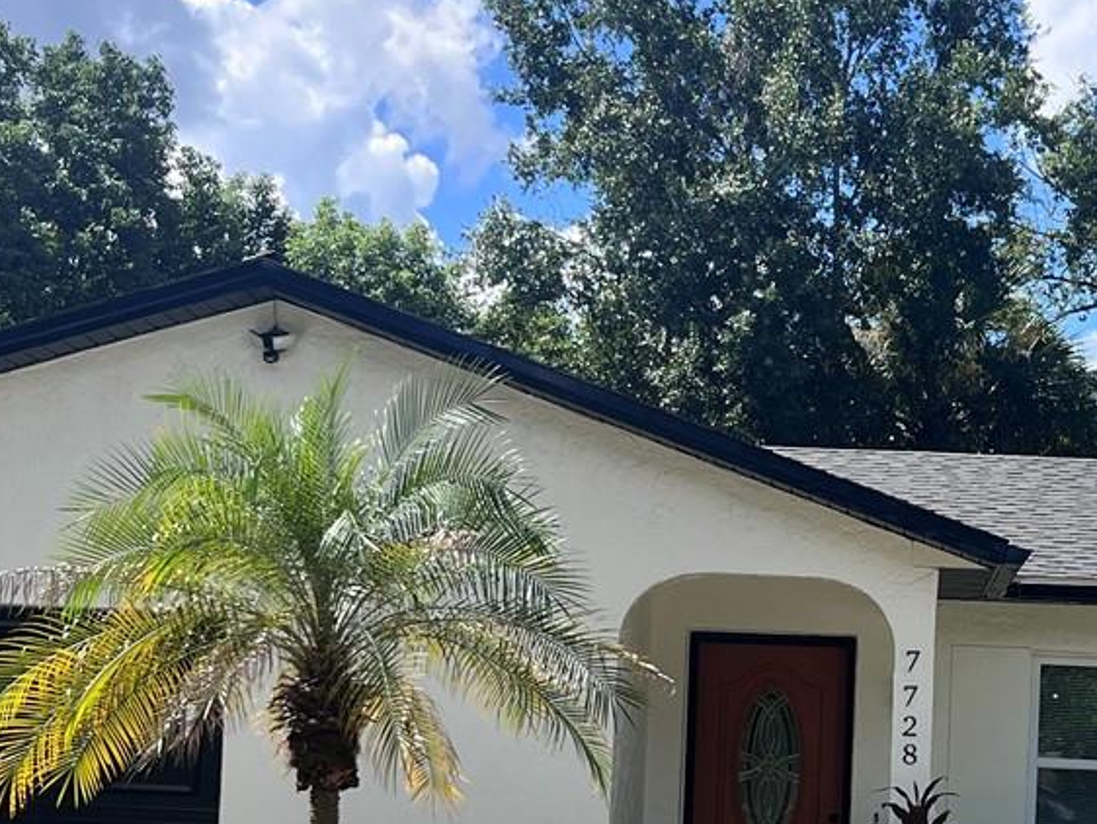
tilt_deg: +0.9
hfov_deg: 25.6
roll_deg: -2.1
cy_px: 722
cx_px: 945
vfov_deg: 19.6
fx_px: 2346
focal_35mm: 74
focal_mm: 5.1
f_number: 1.6
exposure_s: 1/2101
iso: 50
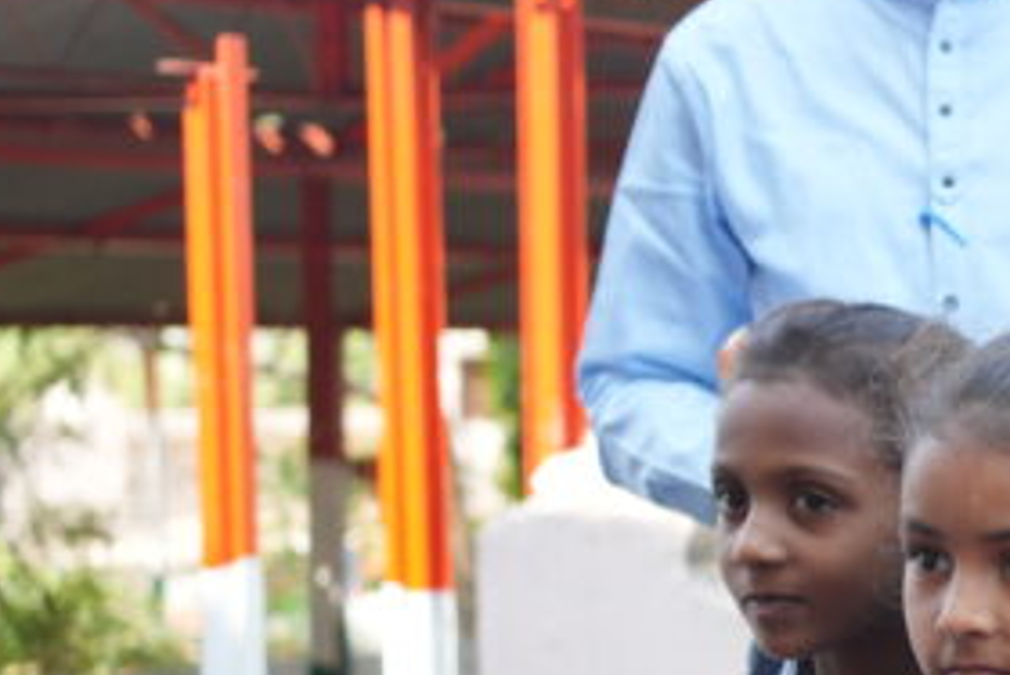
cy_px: 659
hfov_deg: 14.4
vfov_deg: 10.6
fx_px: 3593
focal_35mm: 128
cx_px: 1739
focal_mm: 35
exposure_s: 1/400
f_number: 3.5
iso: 250
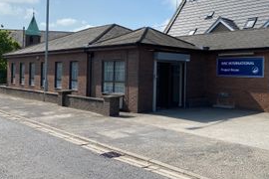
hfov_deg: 47.8
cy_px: 68
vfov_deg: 33.2
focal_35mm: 40
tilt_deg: +1.5
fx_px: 299
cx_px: 176
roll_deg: -0.7
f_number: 1.8
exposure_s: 1/3731
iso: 32
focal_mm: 4.25
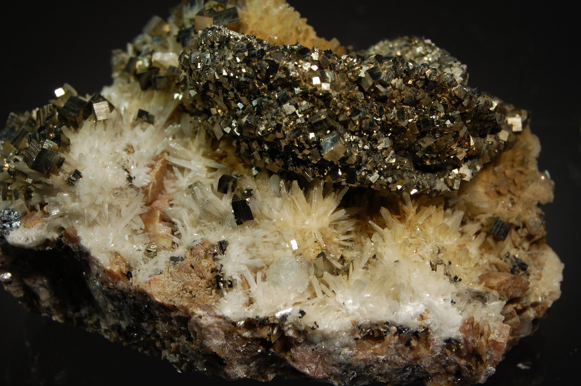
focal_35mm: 86
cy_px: 188
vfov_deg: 15.9
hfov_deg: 23.8
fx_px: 1379
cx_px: 292
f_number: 14
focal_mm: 55
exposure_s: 1/30
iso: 200
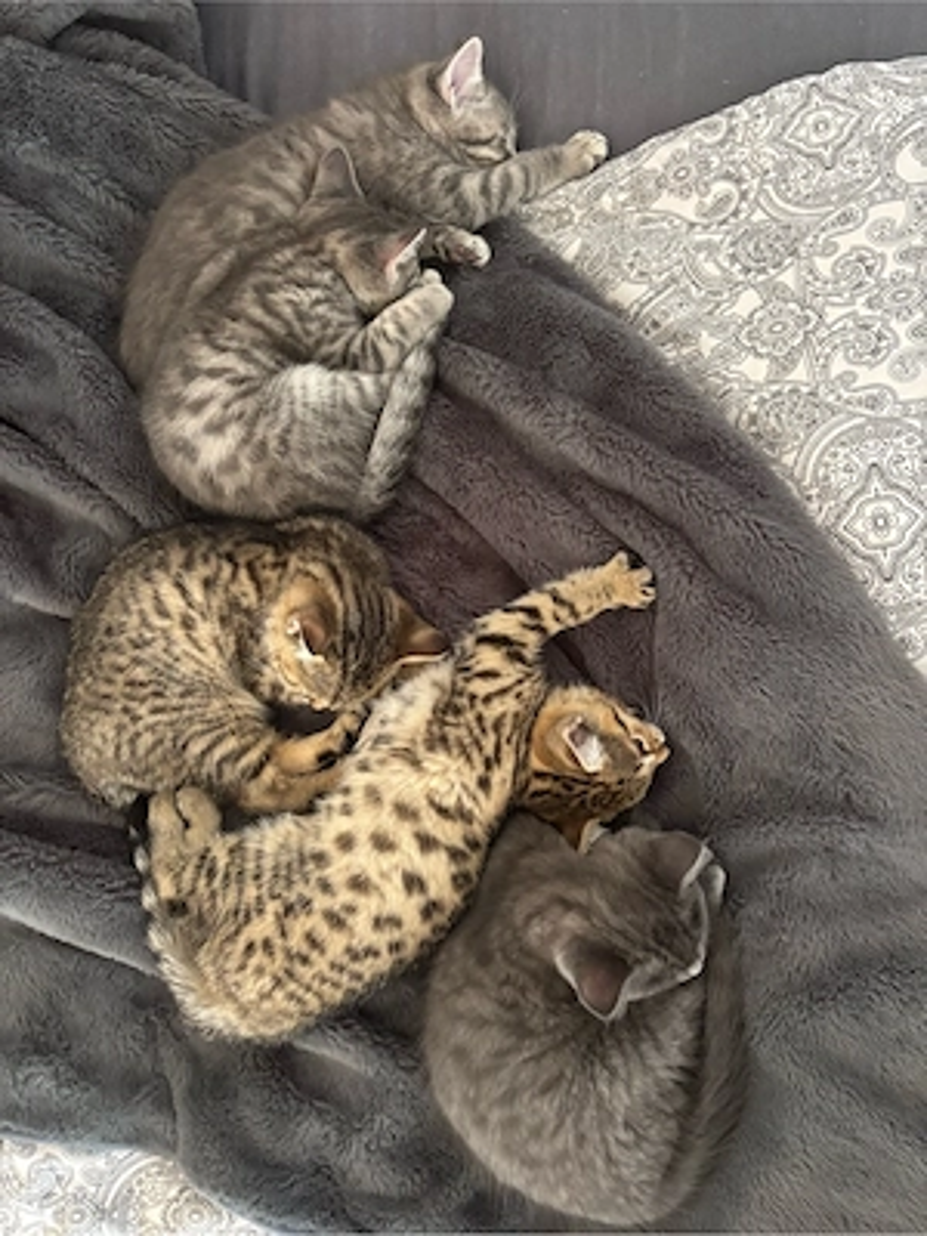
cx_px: 464
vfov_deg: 67.3
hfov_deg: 53.1
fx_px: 928
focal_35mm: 26
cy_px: 618
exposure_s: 1/36
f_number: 1.6
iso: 640
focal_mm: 5.96
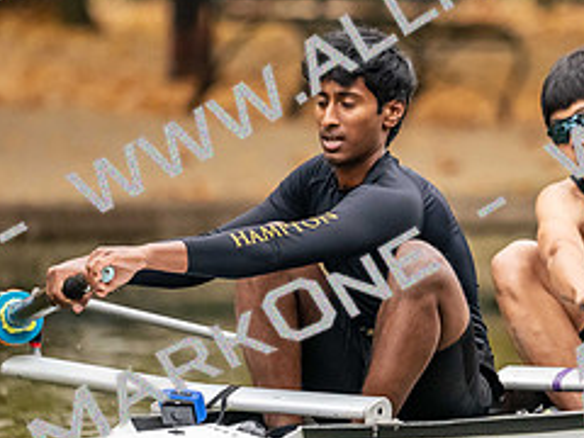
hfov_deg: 2.1
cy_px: 220
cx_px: 367
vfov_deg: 1.6
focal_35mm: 928
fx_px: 15656
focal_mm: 400
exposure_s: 1/2500
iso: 4000
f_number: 4.5
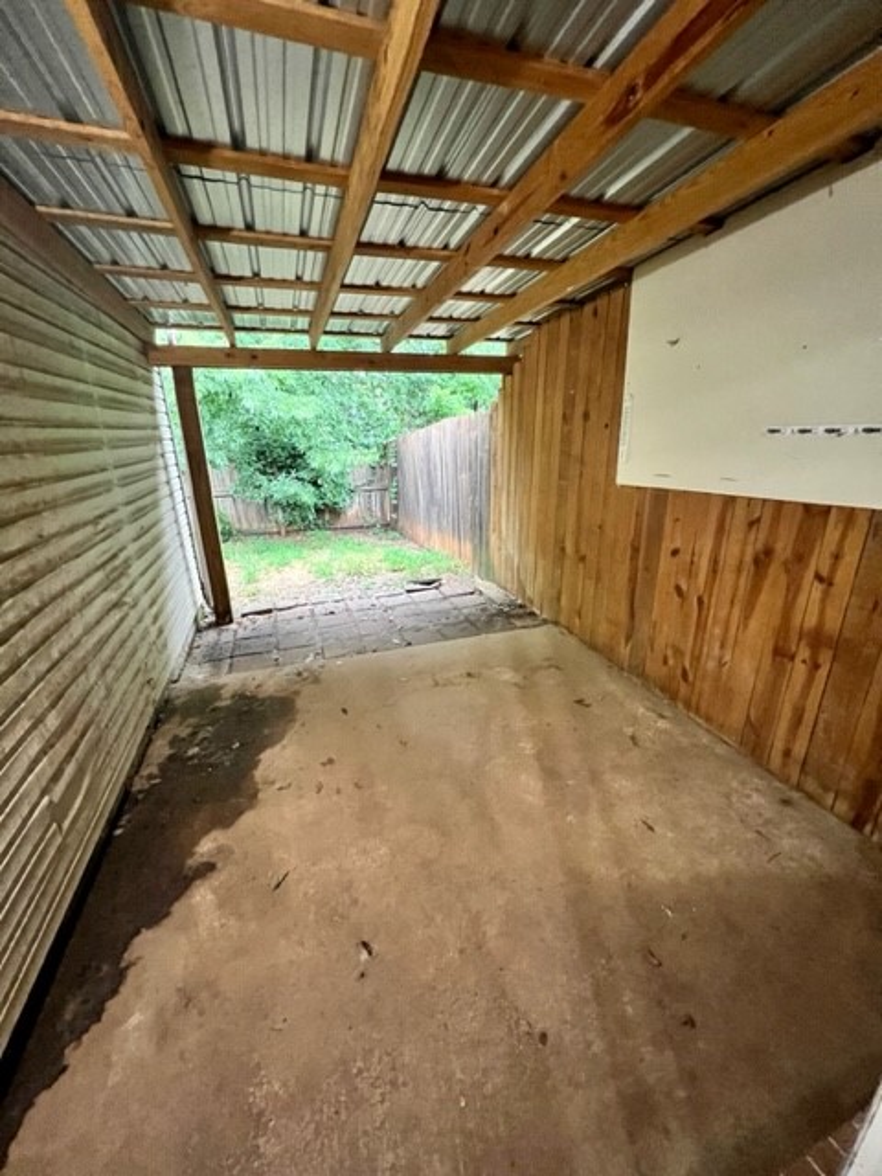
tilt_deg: -19.8
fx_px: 442
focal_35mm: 13
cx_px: 441
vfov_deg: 106.2
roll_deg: +1.2
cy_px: 588
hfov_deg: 89.9
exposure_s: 1/60
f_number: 1.8
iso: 640
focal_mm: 1.57
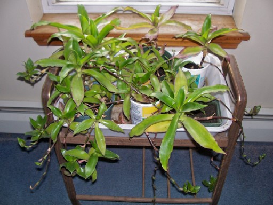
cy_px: 102
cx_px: 136
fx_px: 276
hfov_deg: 52.6
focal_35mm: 35
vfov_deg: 40.7
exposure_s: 1/60
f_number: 2.8
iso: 140
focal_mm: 6
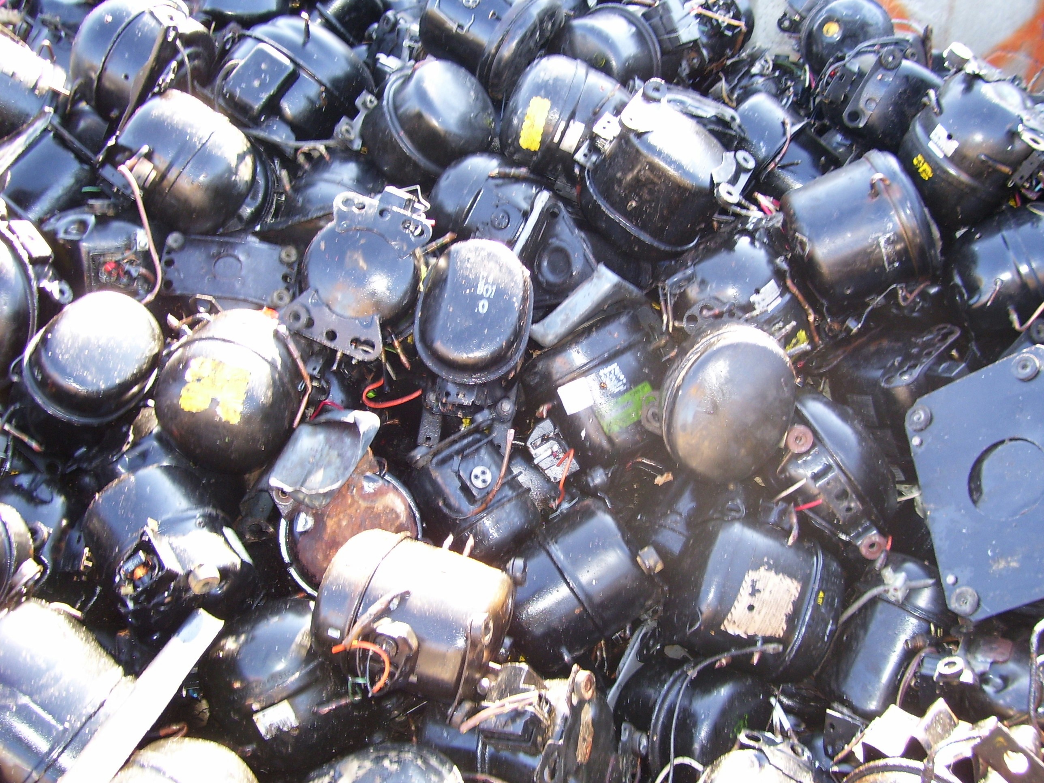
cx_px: 522
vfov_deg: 38.7
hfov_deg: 50.1
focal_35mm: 37
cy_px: 392
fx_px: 1116
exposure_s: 1/60
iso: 80
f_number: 2.7
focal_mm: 6
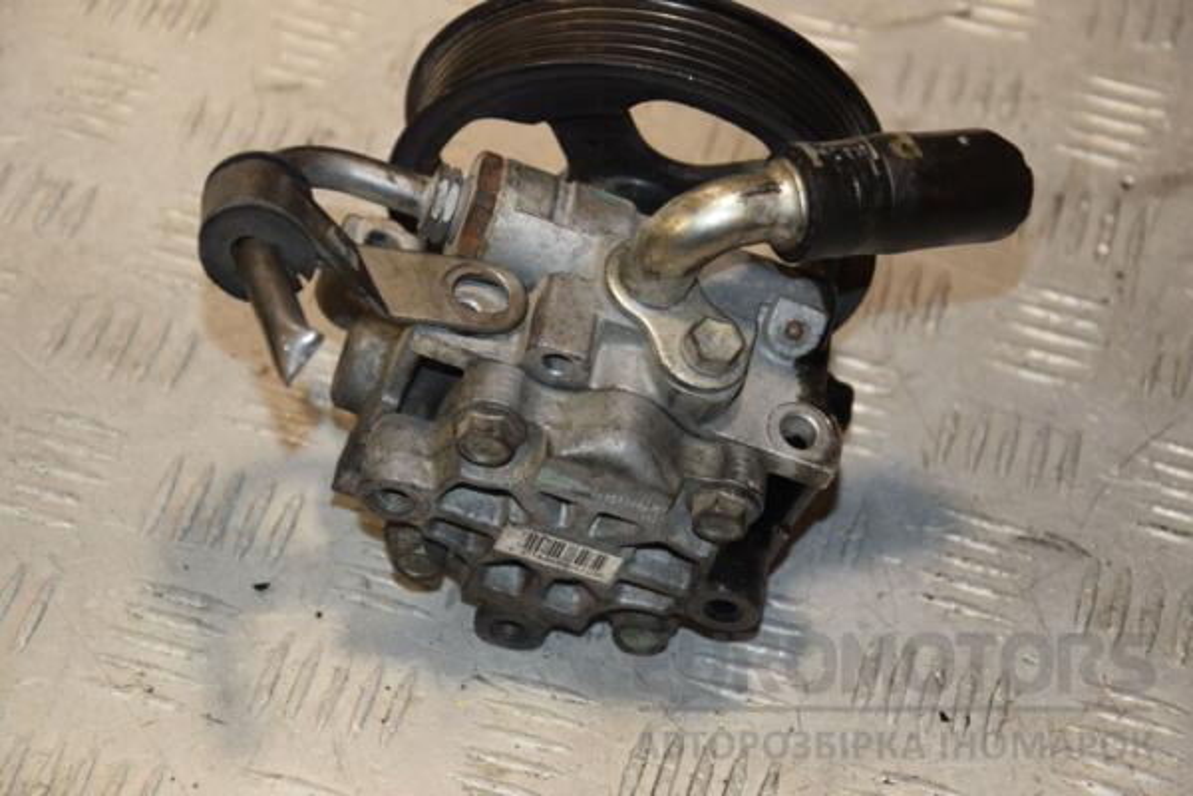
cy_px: 398
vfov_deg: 12.2
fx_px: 3728
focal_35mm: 112
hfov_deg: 18.2
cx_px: 596
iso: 800
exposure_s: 1/200
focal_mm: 75
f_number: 6.3
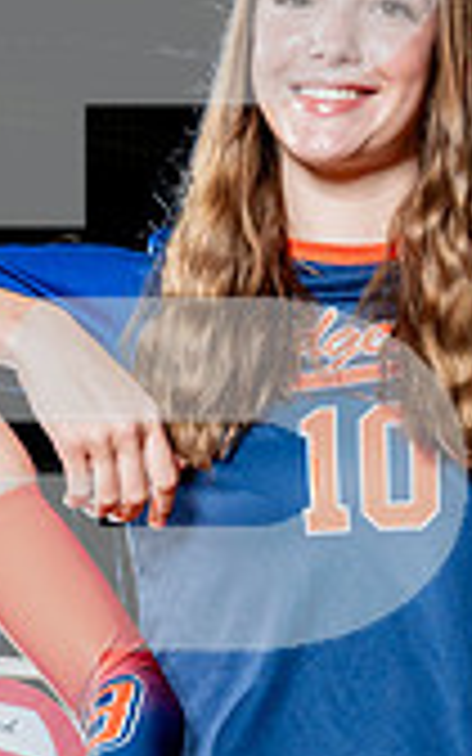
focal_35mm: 142
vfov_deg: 14.7
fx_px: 2923
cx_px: -135
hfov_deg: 9.1
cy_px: 538
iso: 400
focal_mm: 38
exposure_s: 1/250
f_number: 8
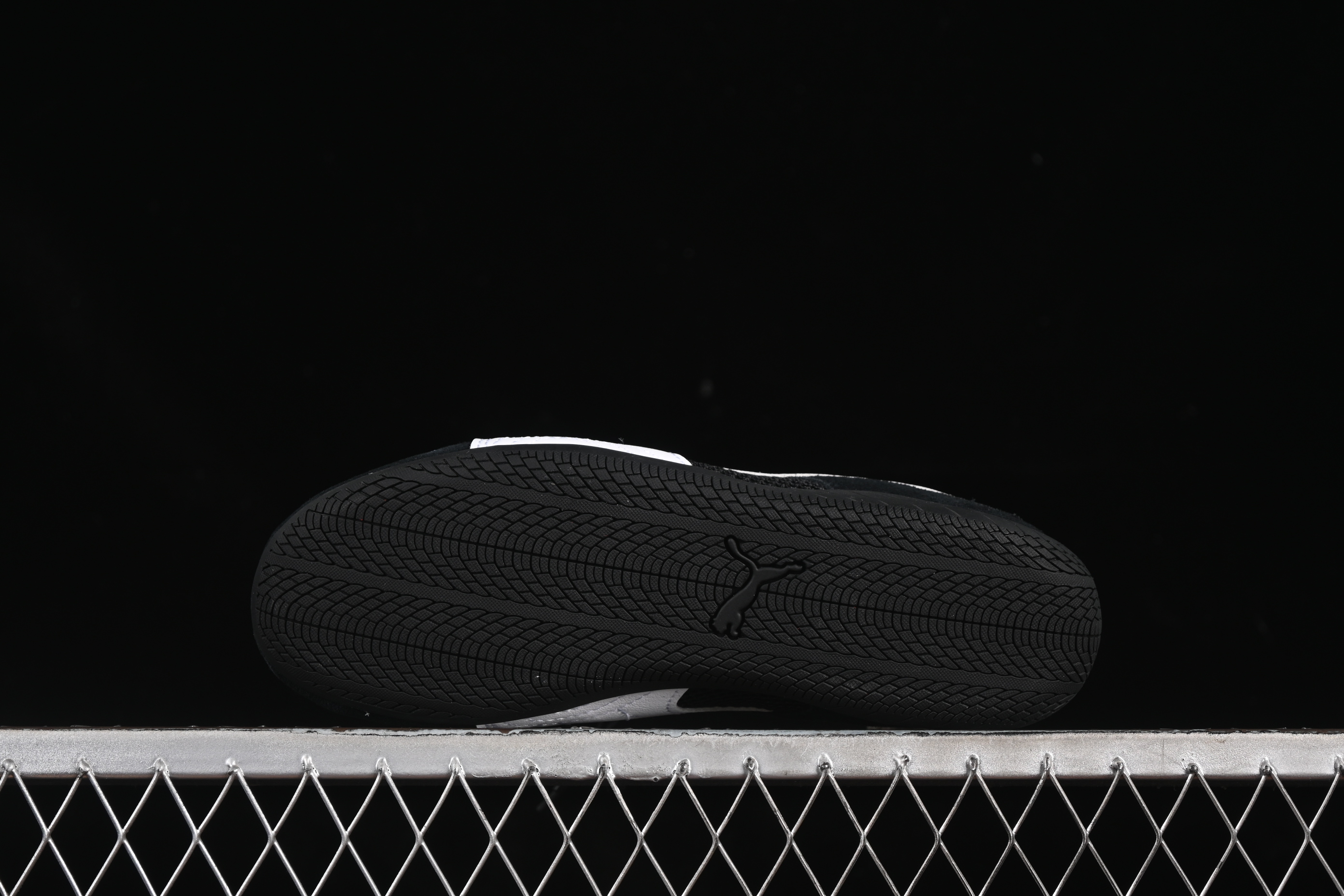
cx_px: 672
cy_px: 448
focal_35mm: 75
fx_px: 2800
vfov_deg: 18.2
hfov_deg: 27.0
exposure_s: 1/60
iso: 160
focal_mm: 50
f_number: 6.3
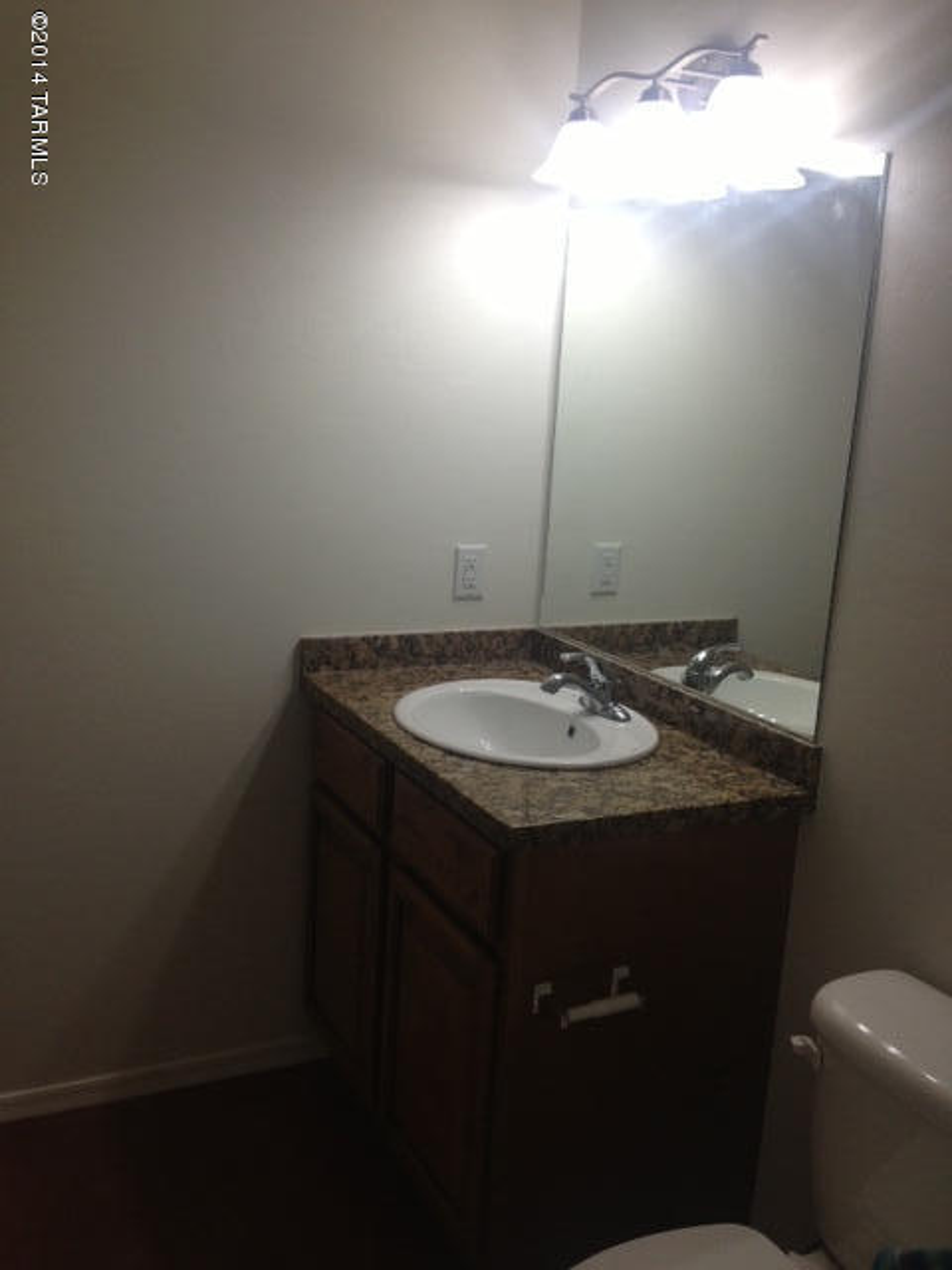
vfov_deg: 52.6
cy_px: 635
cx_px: 476
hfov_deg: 40.7
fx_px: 1283
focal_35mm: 35
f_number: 2.4
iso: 100
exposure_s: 1/120
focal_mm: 4.28
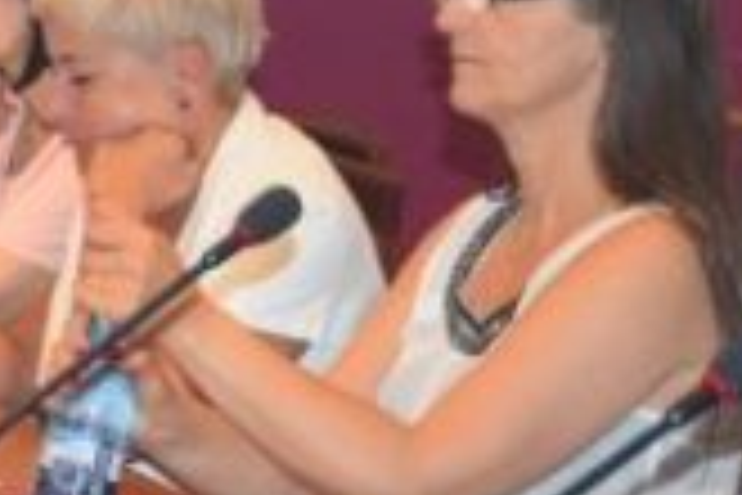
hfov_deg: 8.3
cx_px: -706
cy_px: 315
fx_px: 4884
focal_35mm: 237
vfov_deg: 5.8
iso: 800
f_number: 4.2
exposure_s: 1/80
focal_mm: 34
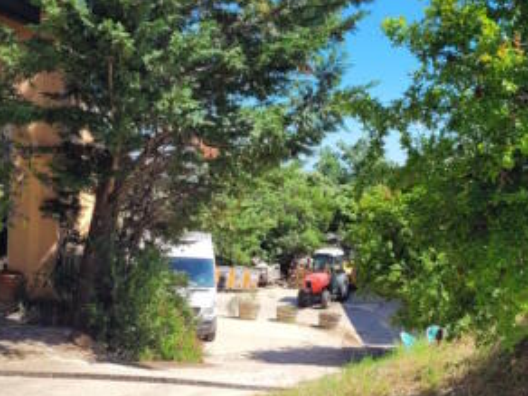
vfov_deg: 28.0
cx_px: 276
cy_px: 191
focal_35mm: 52
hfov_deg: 36.8
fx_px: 793
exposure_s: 1/1339
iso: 40
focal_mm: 5.4
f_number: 1.8
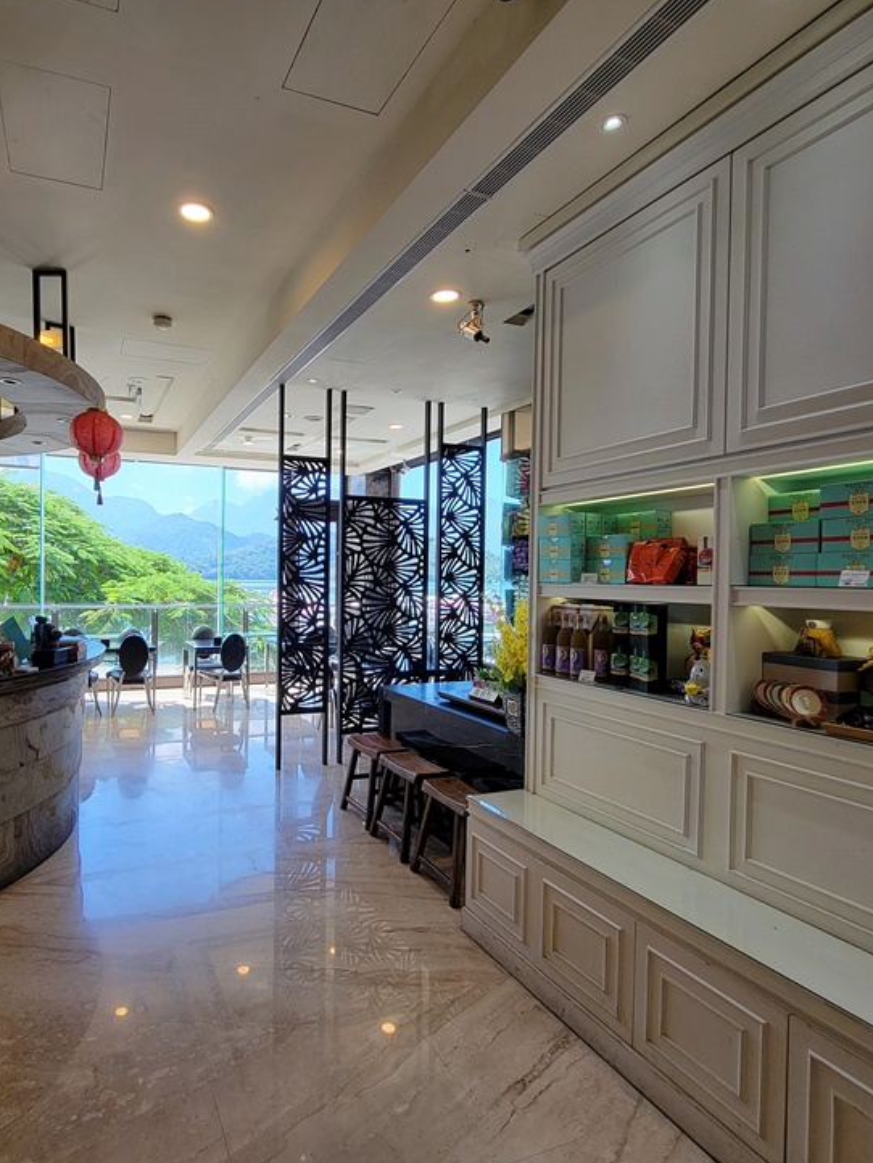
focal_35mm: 18
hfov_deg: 70.3
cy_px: 585
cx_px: 317
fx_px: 605
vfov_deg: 87.7
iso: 50
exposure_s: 1/137
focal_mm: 2.2
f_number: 2.2
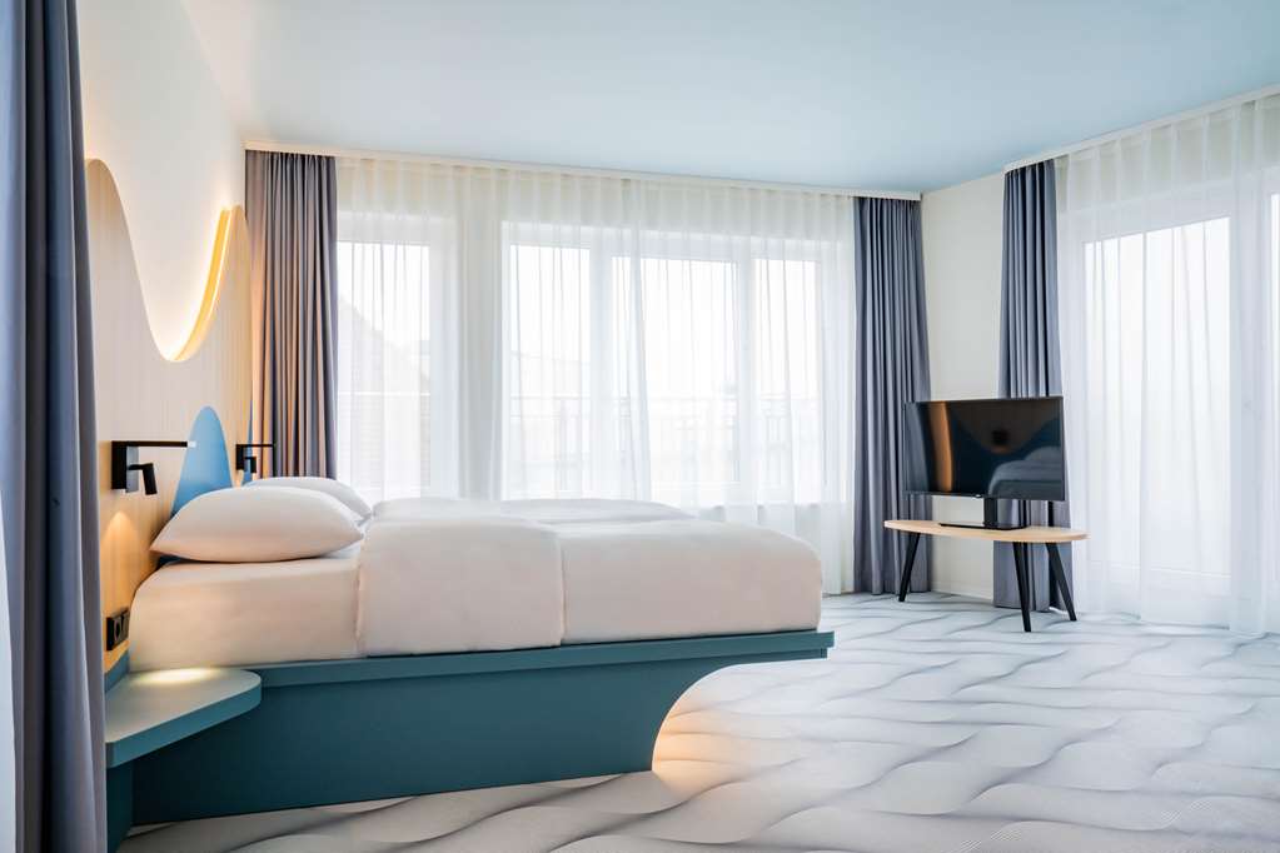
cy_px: 426
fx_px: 889
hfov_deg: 71.5
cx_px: 640
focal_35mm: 25
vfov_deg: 51.3
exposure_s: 3.2
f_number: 22
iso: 100
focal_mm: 25
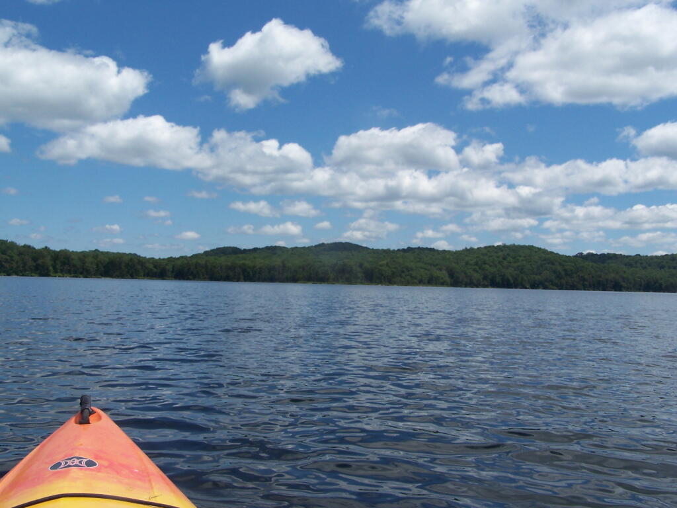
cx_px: 338
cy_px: 254
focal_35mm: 38
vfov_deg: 37.7
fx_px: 743
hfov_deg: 49.0
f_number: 5.6
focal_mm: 6.3
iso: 80
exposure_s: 1/640
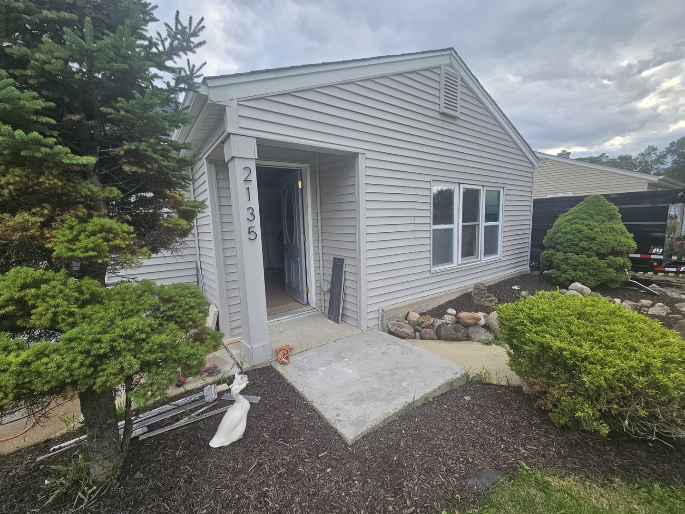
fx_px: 257
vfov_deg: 89.9
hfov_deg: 106.2
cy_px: 257
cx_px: 342
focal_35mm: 13
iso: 50
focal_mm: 2.2
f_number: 2.2
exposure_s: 1/273
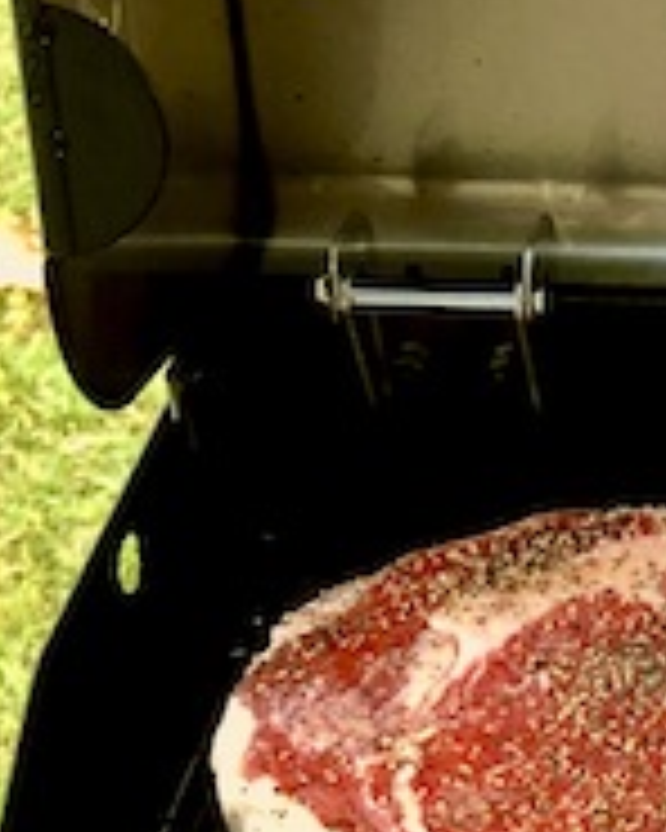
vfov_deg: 16.3
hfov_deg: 12.2
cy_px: 468
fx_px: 2907
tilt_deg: -37.8
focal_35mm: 118
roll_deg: -1.2
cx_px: 1112
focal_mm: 4
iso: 40
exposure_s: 1/15
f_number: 1.8
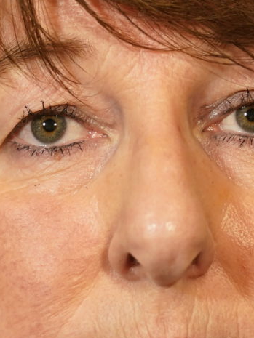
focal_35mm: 529
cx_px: 145
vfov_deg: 3.7
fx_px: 5173
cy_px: 224
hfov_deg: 2.8
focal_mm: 100
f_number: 2.8
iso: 800
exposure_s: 1/125
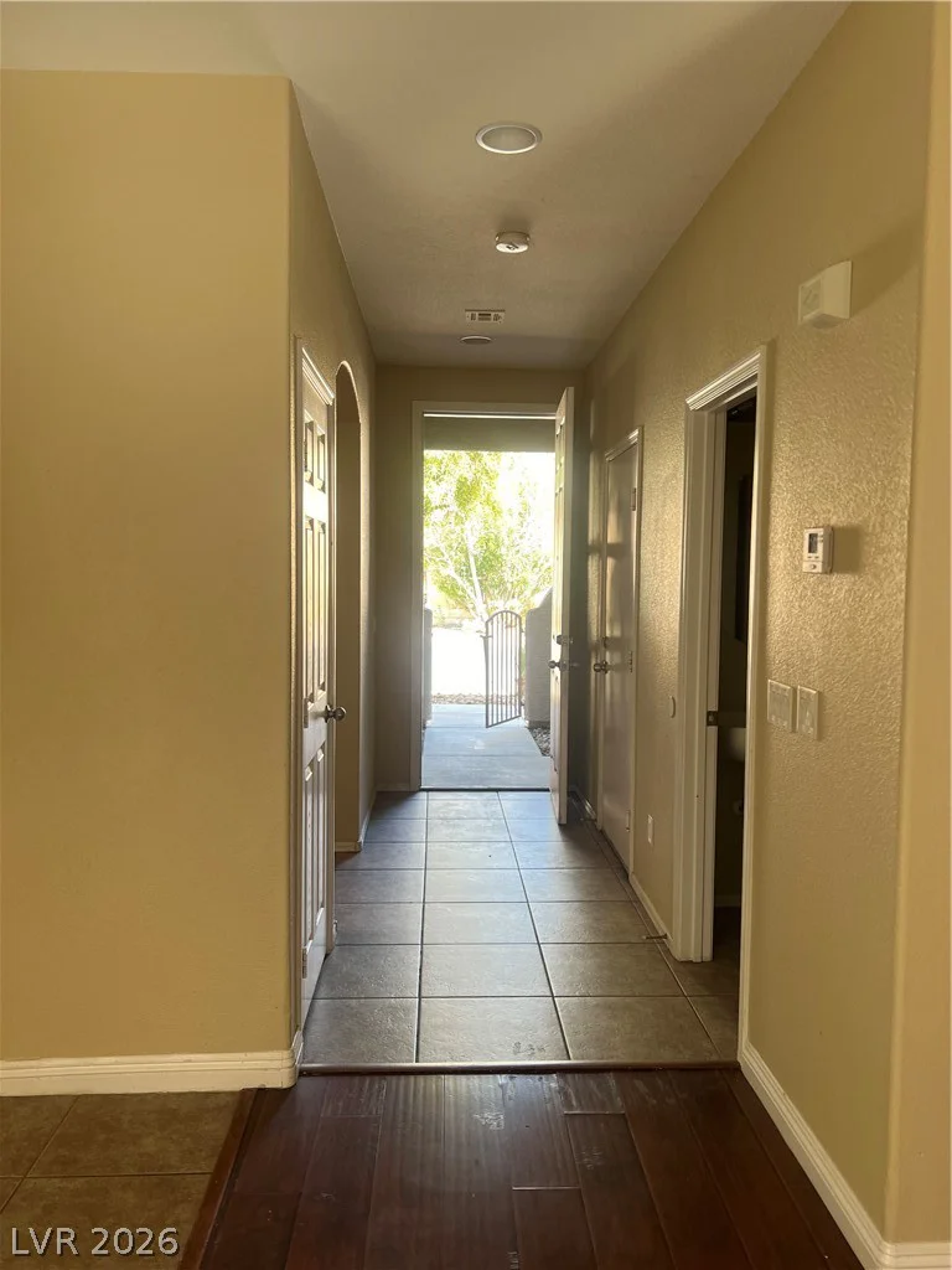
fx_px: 953
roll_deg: -0.9
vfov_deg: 67.3
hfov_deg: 53.1
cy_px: 635
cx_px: 476
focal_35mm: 26
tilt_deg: -2.1
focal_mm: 5.7
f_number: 1.5
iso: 80
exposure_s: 1/120
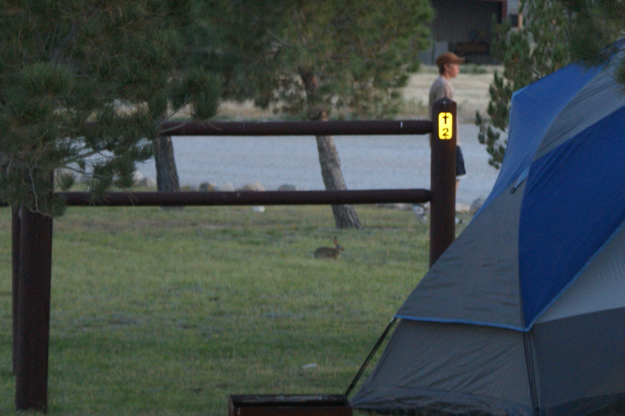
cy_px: 51
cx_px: 559
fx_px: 4563
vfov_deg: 5.2
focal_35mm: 263
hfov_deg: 7.8
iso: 400
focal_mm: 70
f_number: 5.6
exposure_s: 1/125
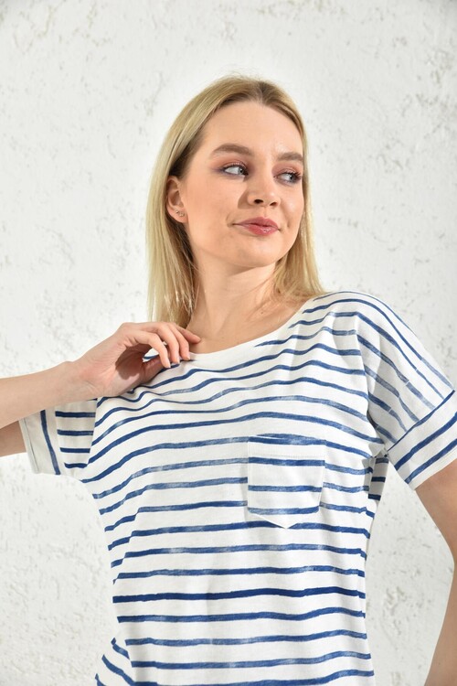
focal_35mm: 56
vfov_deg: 35.6
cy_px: 343
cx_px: 228
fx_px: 1066
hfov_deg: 24.2
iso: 100
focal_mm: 56
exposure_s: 1/160
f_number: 7.1
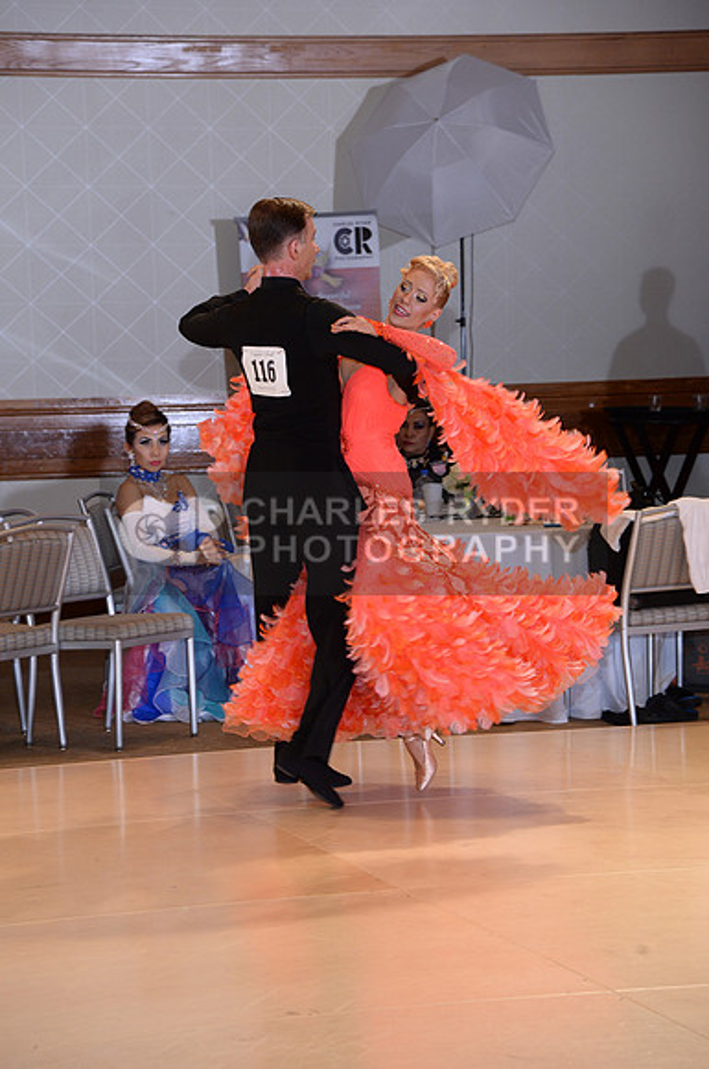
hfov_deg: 11.4
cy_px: 534
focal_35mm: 120
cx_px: 354
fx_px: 3555
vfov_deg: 17.1
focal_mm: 120
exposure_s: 1/250
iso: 1250
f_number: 5.6
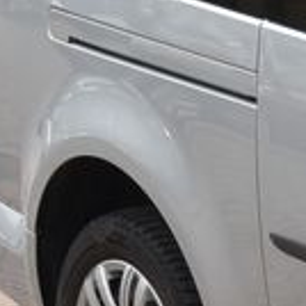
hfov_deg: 4.6
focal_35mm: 357
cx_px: 1073
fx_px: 3570
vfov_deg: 4.9
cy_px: 299
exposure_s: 1/320
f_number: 9
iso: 500
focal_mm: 55
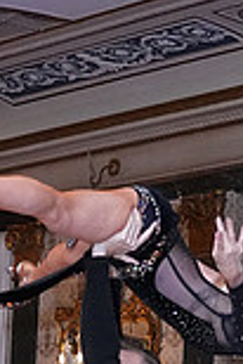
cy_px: 603
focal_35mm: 185
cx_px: 117
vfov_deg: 10.6
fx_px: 1869
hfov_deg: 7.4
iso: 5000
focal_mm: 33
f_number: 4
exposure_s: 1/200
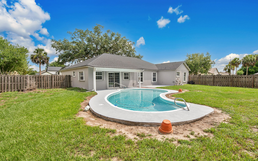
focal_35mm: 17
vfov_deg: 68.0
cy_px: 85
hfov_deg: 94.3
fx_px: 120
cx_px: 126
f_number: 10
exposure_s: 1/200
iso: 100
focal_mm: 16
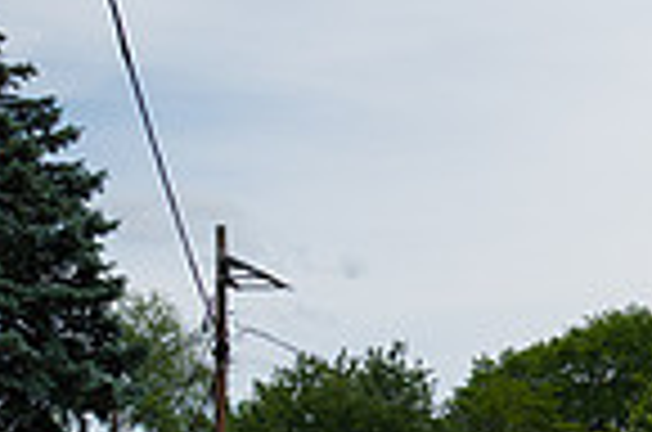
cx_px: 773
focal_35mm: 96
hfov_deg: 20.0
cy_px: 284
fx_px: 1735
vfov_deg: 14.2
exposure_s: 1/8000
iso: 200
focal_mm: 24
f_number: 3.2
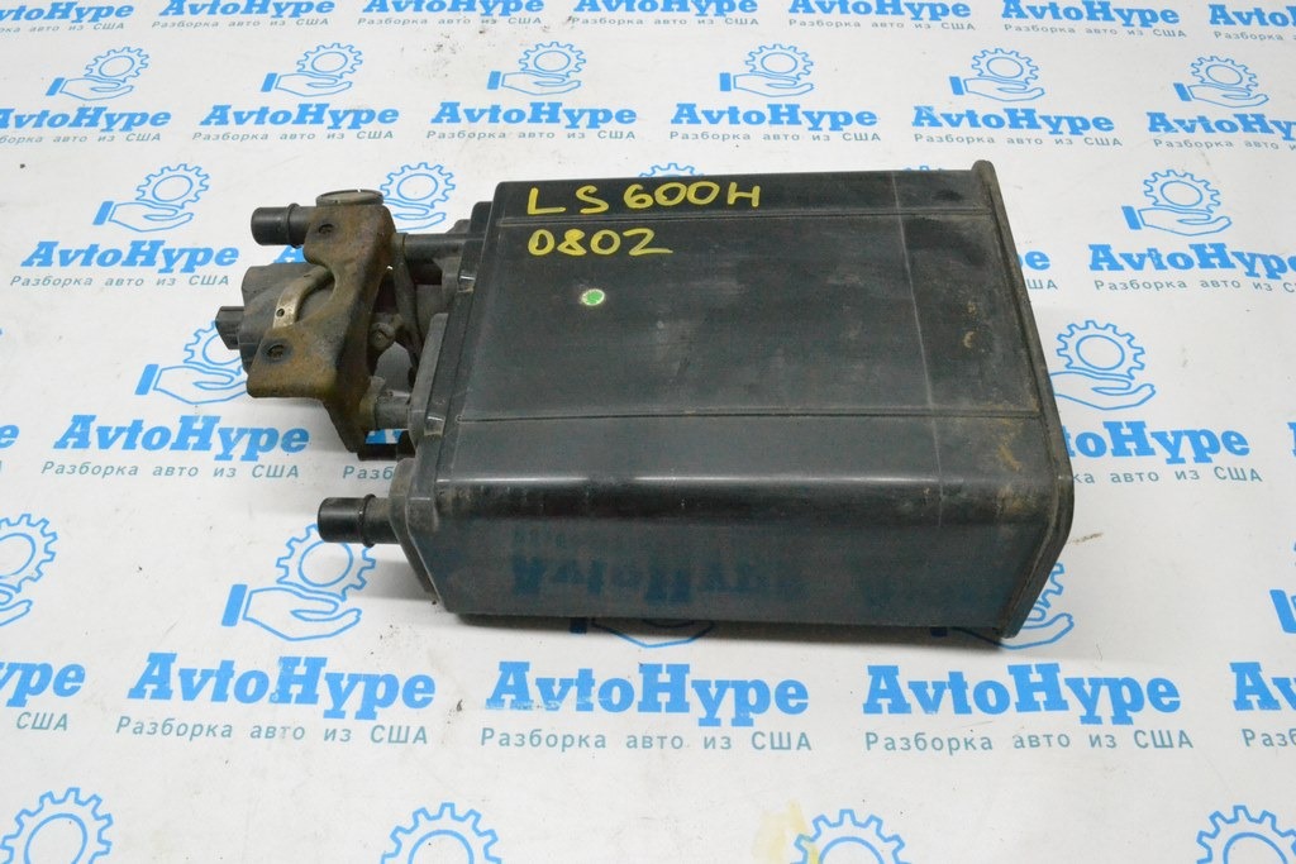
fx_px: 972
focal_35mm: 27
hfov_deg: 67.4
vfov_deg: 47.9
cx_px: 648
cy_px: 432
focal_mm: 18
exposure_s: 1/160
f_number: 13
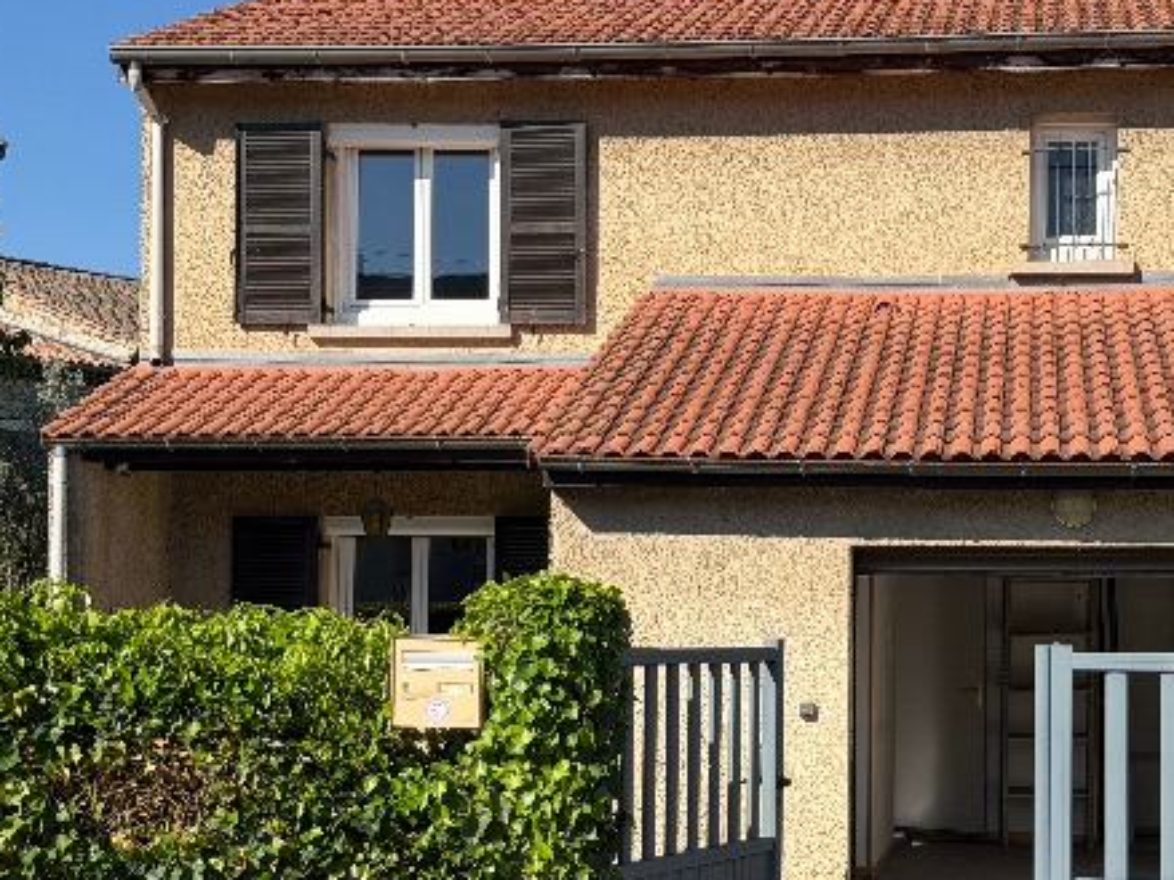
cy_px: 559
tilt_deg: +1.0
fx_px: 2373
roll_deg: -0.1
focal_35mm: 70
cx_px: 751
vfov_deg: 21.0
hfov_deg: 27.7
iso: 64
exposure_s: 1/4878
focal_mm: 6.76
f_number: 1.78
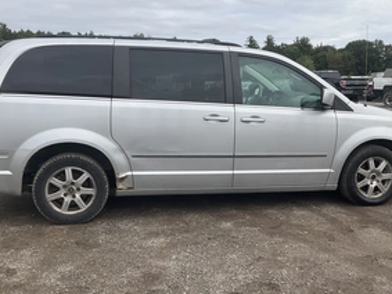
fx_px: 464
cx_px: 208
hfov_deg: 45.8
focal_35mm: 41
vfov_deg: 35.1
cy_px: 148
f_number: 1.8
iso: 25
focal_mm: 3
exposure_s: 1/1577
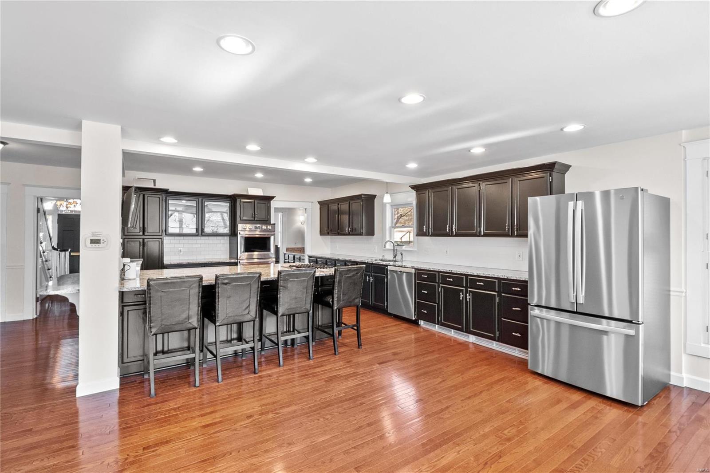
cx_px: 355
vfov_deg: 73.7
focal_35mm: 16
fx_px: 315
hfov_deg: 96.7
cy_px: 236
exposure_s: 1/6
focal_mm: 8
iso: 400
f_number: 8
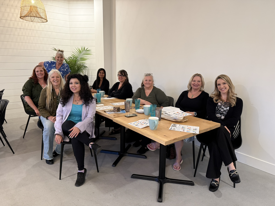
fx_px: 191
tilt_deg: -10.8
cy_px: 103
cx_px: 138
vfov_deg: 56.8
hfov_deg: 71.6
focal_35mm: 24
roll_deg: -1.1
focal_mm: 6.76
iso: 500
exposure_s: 1/60
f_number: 1.78
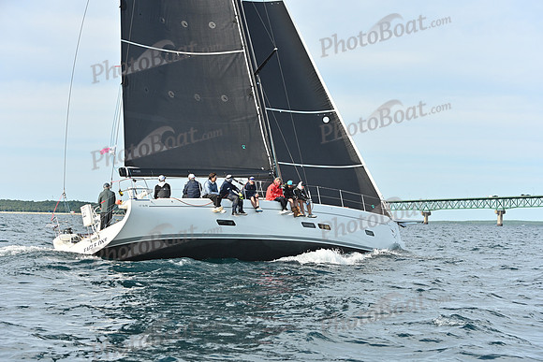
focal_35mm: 70
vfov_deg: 19.5
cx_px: 272
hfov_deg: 28.8
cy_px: 181
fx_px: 1056
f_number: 6.3
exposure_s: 1/1000
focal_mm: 70
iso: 320
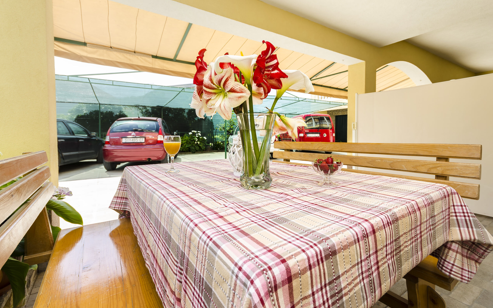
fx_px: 215
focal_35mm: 16
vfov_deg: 71.1
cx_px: 246
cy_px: 141
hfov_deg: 97.8
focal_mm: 10
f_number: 7.1
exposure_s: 1/100
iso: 100
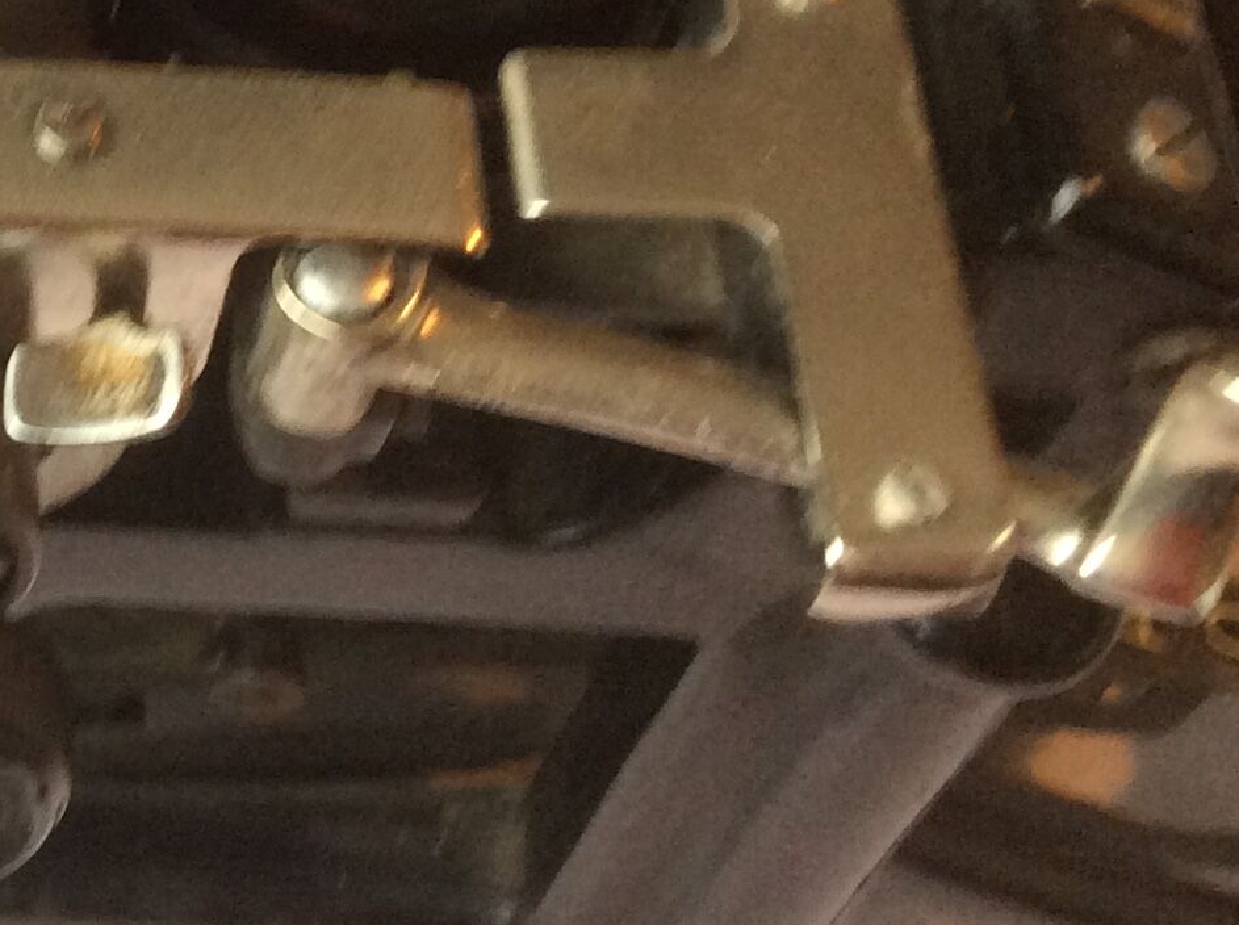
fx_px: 3145
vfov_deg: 16.5
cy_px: 64
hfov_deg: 20.9
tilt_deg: -55.4
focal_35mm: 88
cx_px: -212
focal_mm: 3.3
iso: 80
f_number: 2.4
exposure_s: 1/25
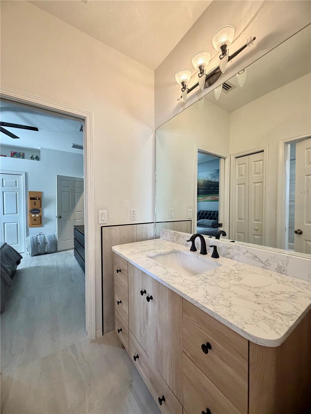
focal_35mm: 14
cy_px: 207
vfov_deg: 102.1
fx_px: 168
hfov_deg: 85.7
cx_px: 156
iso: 320
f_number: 2.2
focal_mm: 2.22
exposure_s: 1/120
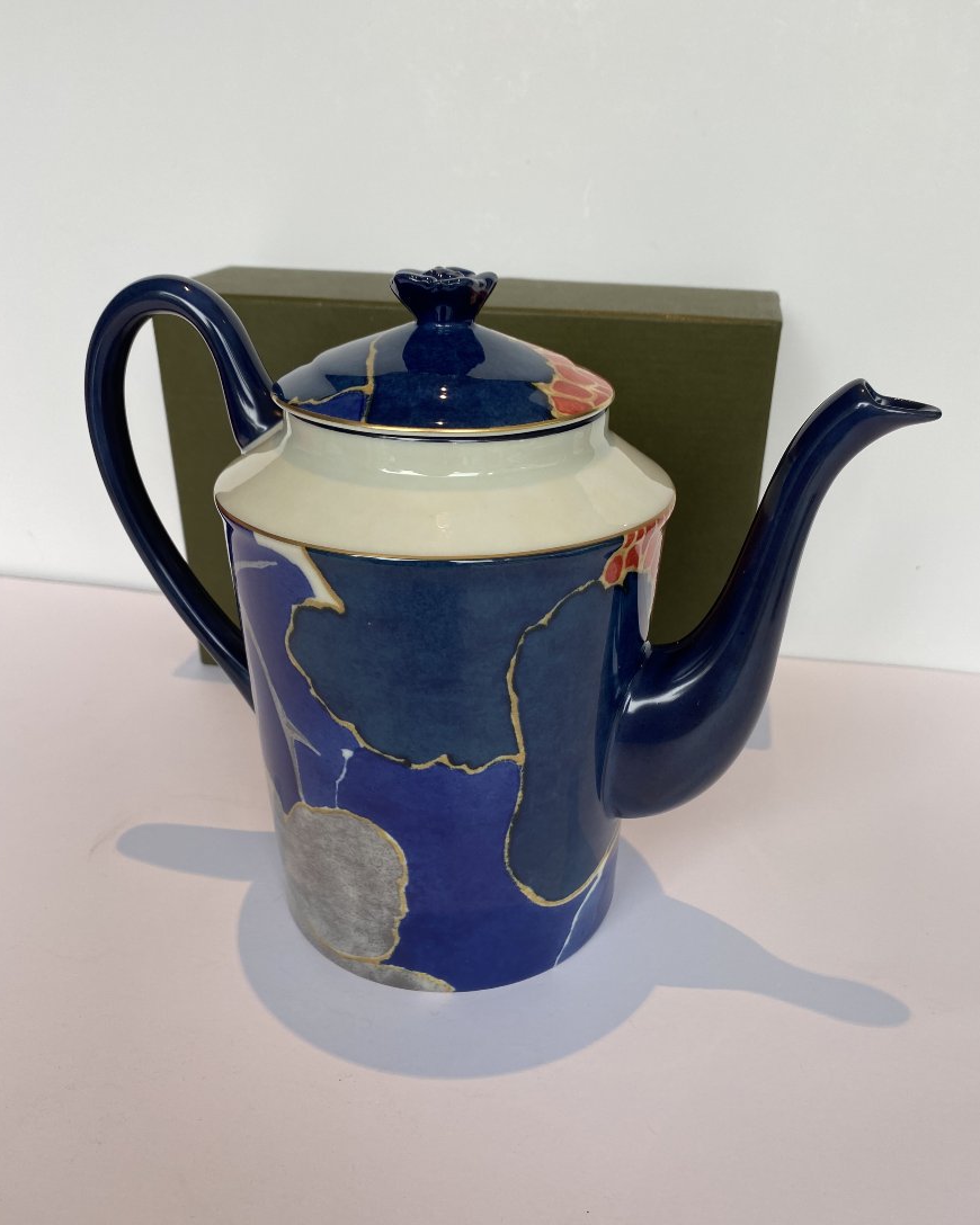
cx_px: 495
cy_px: 658
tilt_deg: -26.3
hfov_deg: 51.5
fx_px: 1015
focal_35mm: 28
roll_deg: -0.6
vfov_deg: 62.1
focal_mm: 4.25
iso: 40
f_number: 1.8
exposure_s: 1/122
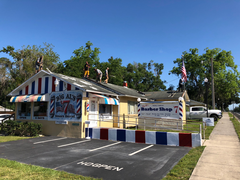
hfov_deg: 63.4
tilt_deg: +8.4
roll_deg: +0.9
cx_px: 120
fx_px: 194
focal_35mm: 28
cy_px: 90
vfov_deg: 49.7
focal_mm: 4
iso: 20
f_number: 1.8
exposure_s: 1/1715
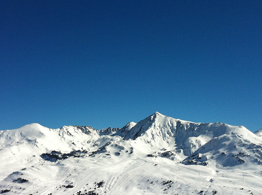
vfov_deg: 24.4
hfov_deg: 32.2
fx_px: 453
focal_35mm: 60
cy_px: 100
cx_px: 137
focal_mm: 3.85
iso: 80
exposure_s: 1/5027
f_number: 2.8
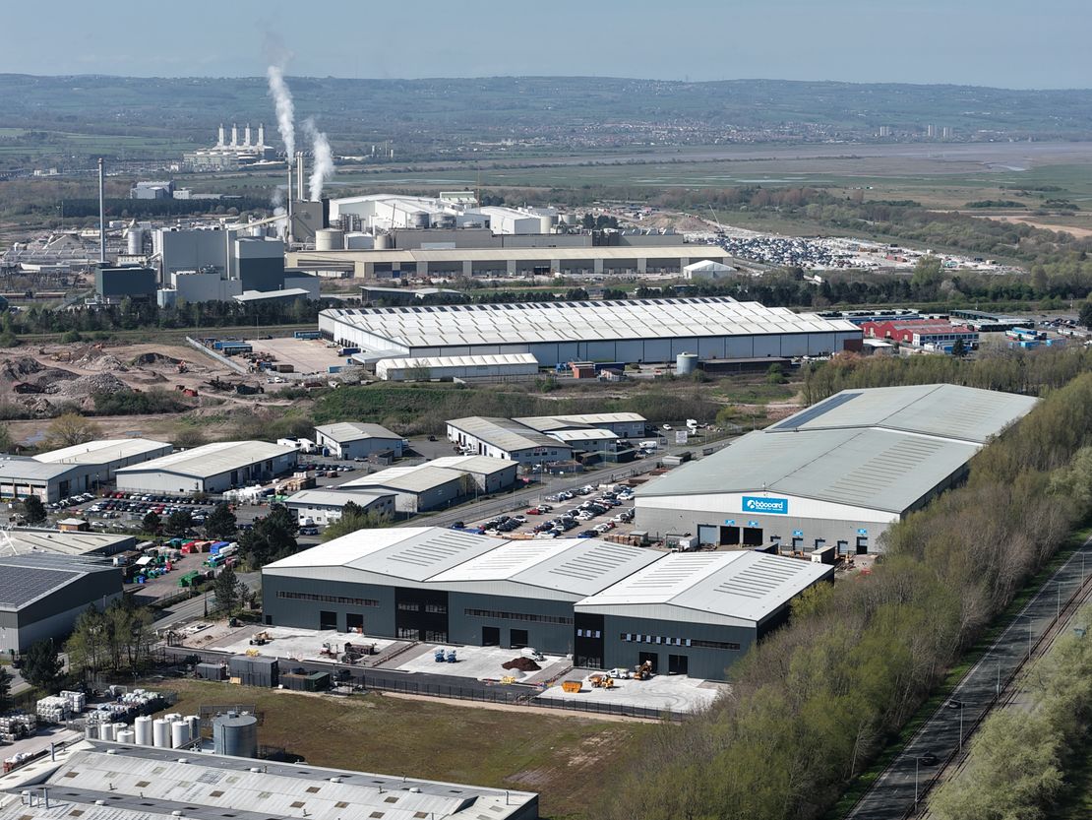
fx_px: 2209
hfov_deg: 27.8
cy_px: 410
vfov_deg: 21.0
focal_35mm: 70
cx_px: 546
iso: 125
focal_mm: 19.35
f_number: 2.8
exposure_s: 1/1600
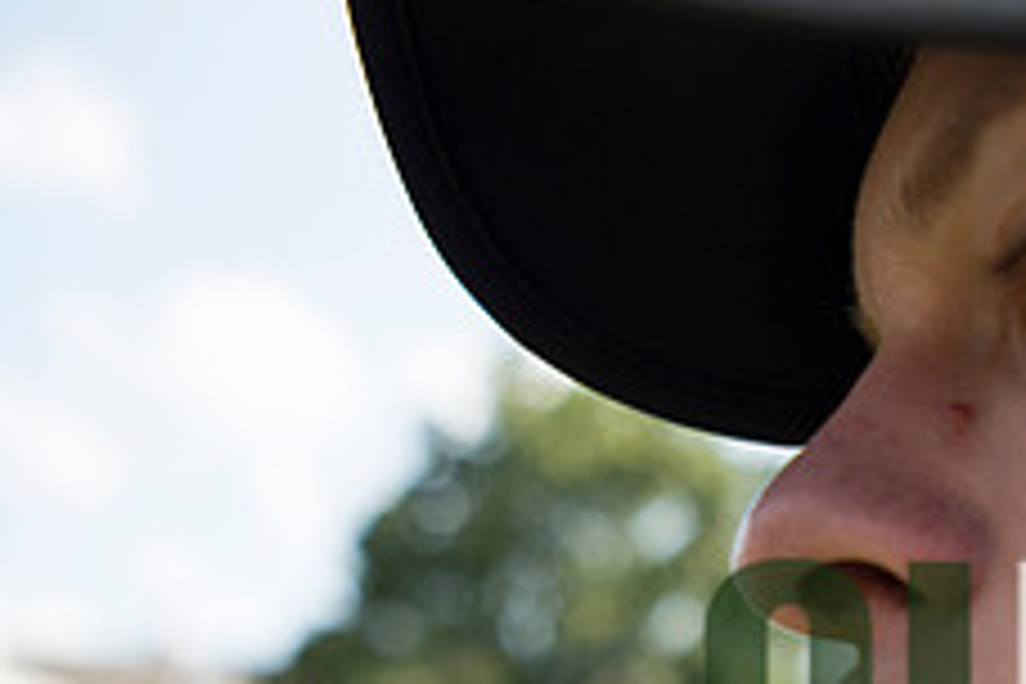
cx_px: 1044
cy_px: 772
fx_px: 1738
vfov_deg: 21.0
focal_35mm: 61
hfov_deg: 30.4
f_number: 2.8
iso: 200
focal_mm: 24
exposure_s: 1/2000
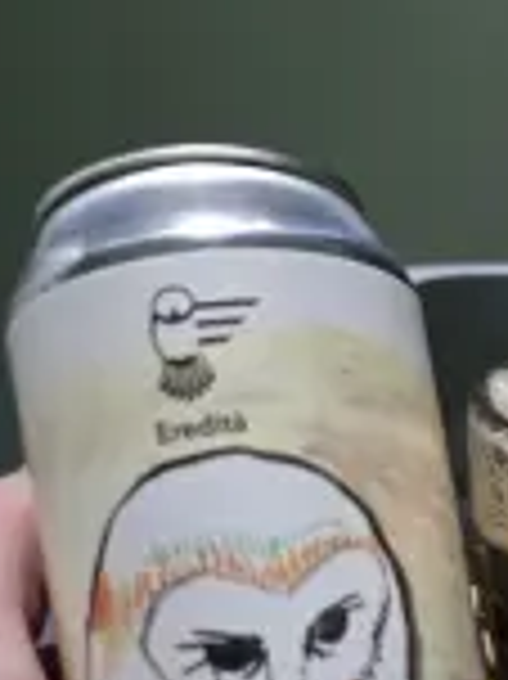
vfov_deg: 29.6
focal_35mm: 61
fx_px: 1195
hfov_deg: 21.9
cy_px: 680
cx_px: 638
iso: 1000
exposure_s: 1/60
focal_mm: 5.4
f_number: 1.8
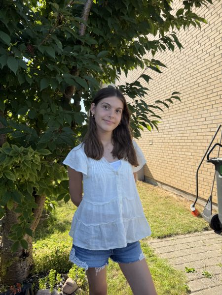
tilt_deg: -2.6
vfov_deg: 71.6
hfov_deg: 56.8
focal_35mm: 24
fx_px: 205
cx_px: 111
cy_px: 148
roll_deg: +1.0
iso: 80
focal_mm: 6.76
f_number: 1.78
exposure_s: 1/1314
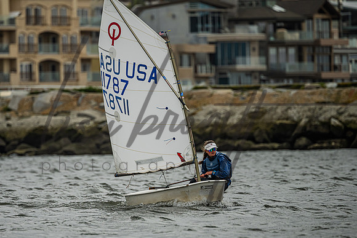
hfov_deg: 3.8
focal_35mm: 539
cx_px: 132
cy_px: 150
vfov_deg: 2.6
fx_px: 5347
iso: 320
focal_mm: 400
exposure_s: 1/3200
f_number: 5.6
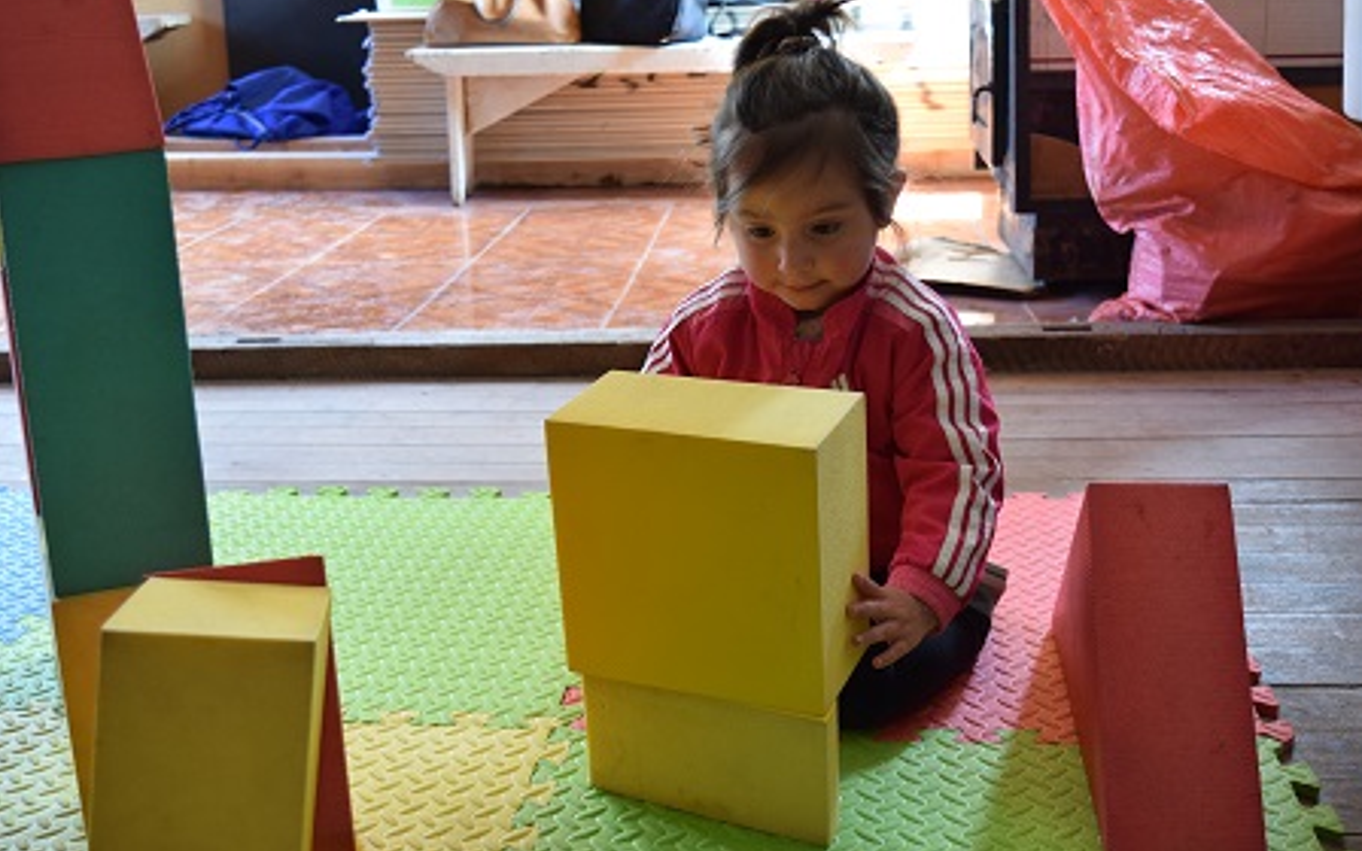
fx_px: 1596
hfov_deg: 46.2
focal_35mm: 43
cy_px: 407
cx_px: 681
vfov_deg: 29.9
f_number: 4.2
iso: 800
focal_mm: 28
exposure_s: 1/40
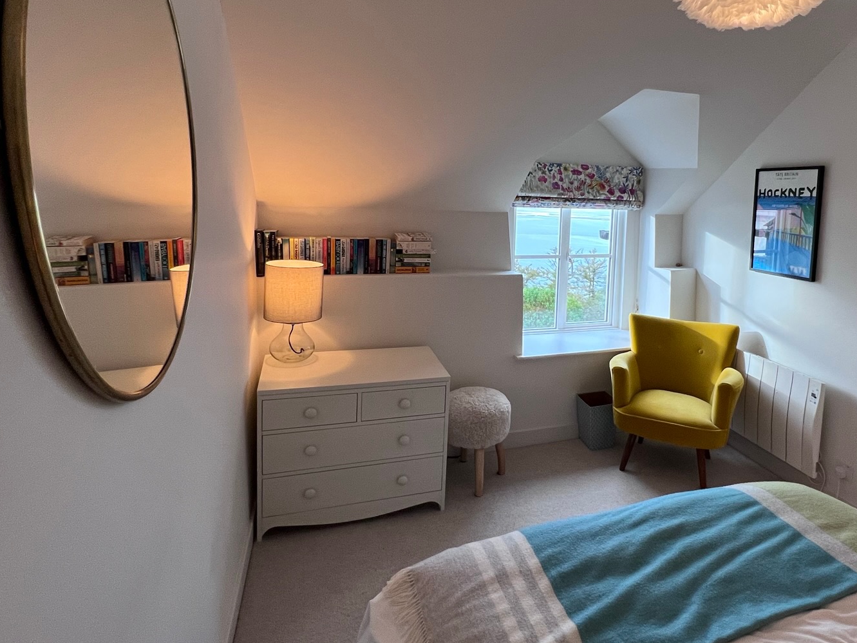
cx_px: 516
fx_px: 495
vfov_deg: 65.3
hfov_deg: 80.7
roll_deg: -2.2
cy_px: 253
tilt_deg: -7.6
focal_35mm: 20
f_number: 1.8
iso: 160
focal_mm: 1.57
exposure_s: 1/100
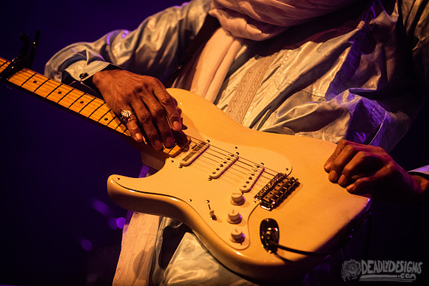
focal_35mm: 135
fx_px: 1609
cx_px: 214
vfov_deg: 10.2
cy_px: 143
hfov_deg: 15.2
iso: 2500
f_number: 3.2
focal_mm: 135
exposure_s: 1/200
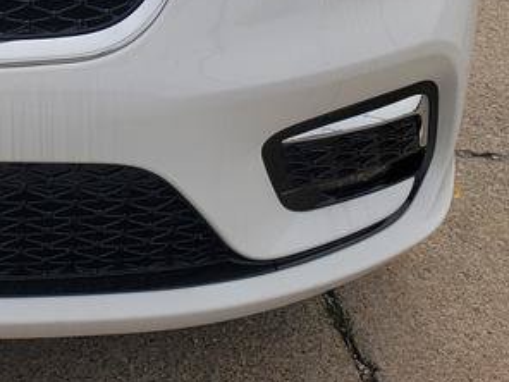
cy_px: -132
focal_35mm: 90
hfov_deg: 20.0
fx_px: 1323
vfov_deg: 15.5
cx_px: -151
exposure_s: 1/1636
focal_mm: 4.3
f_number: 2.4
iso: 50
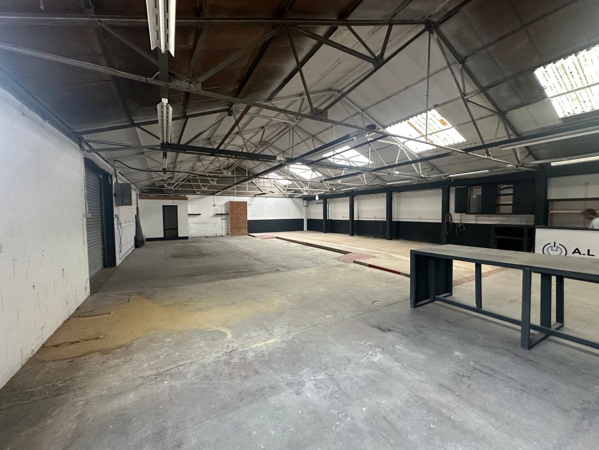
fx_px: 242
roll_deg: +1.3
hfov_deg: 102.1
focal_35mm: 14
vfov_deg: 85.7
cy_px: 225
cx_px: 300
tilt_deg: -4.2
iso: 320
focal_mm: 2.22
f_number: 2.2
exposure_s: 1/71
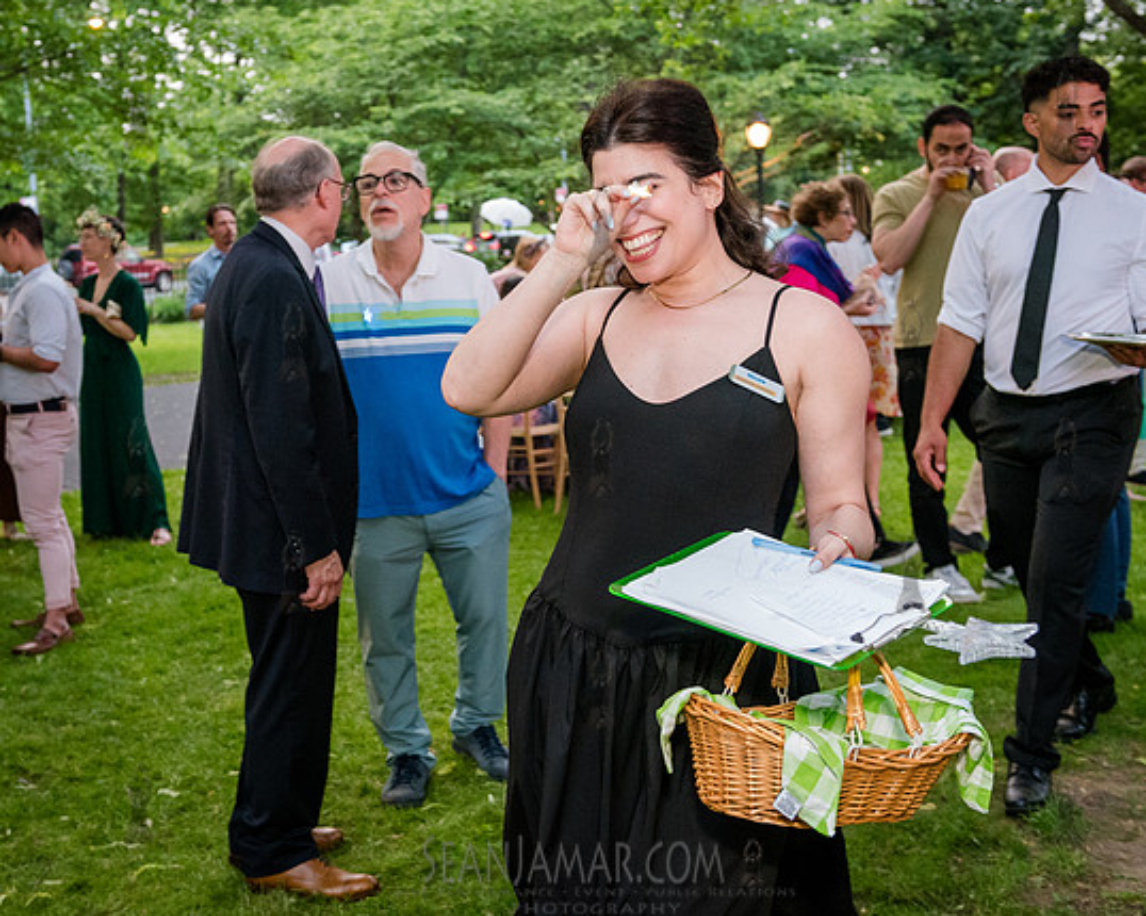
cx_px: 437
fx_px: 1661
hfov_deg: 37.8
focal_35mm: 49
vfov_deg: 30.8
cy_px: 405
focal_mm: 35
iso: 4000
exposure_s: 1/125
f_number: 3.5
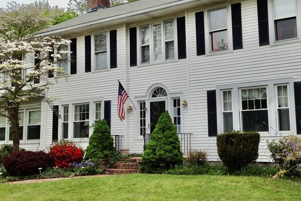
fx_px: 477
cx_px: 164
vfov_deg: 23.7
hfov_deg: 35.0
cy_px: 81
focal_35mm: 57
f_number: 2.4
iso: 80
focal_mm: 4.28
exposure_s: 1/613
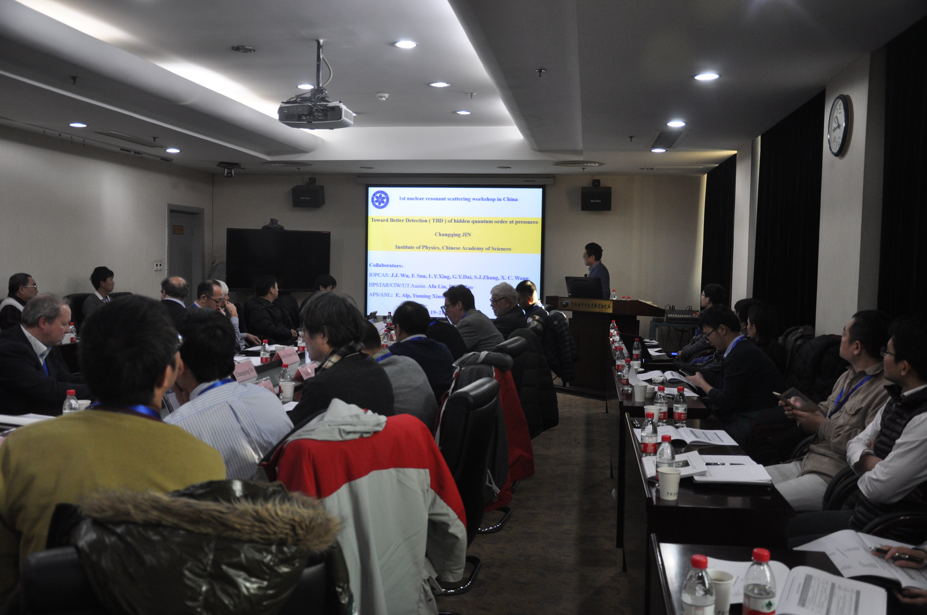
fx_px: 849
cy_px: 308
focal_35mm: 33
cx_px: 464
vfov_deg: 39.9
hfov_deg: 57.3
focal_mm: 22
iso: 500
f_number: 3.8
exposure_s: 1/45
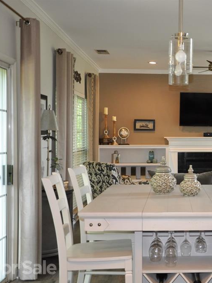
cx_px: 205
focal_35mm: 53
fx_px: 433
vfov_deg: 36.2
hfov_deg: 26.3
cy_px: 143
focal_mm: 24
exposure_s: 1/60
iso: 800
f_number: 3.8
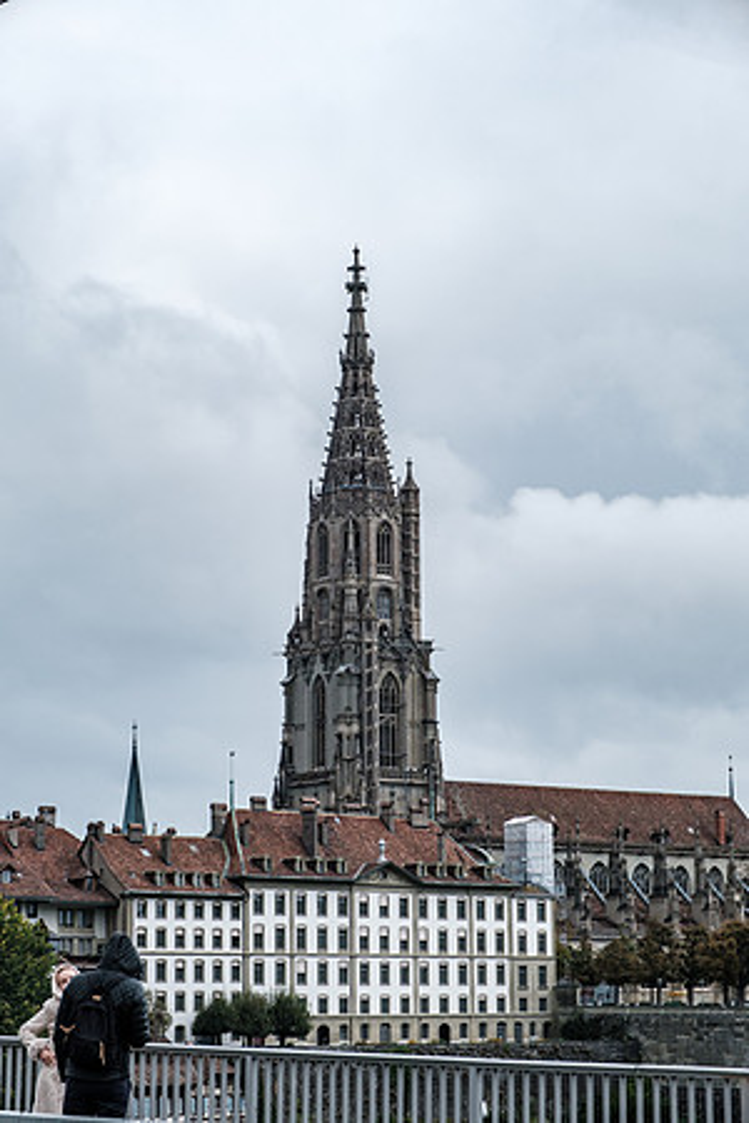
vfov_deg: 24.5
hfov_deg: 16.5
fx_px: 2590
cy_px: 562
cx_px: 374
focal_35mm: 83
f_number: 5.6
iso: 320
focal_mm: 55
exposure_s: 1/1400
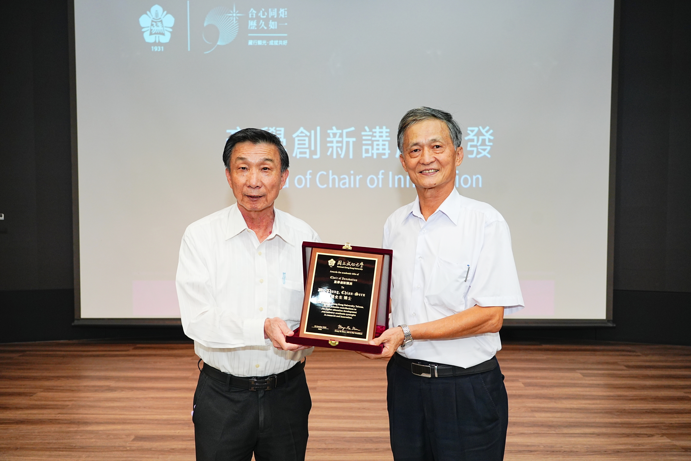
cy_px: 230
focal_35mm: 33
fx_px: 633
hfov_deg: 57.2
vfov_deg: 40.0
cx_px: 346
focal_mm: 33
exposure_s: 1/200
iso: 1000
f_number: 4.5
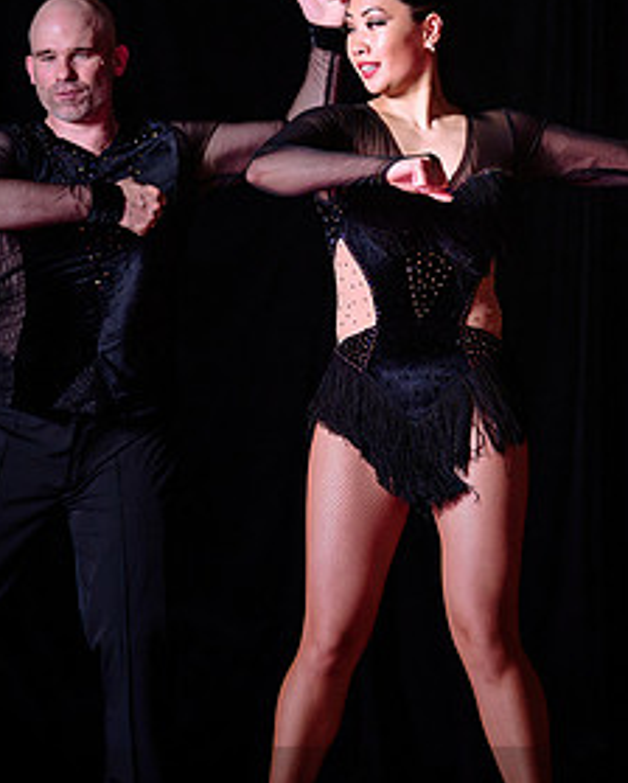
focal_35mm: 248
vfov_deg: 7.8
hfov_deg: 6.2
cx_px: 500
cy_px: 341
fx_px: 5749
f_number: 3.2
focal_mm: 105
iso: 400
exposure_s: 1/160
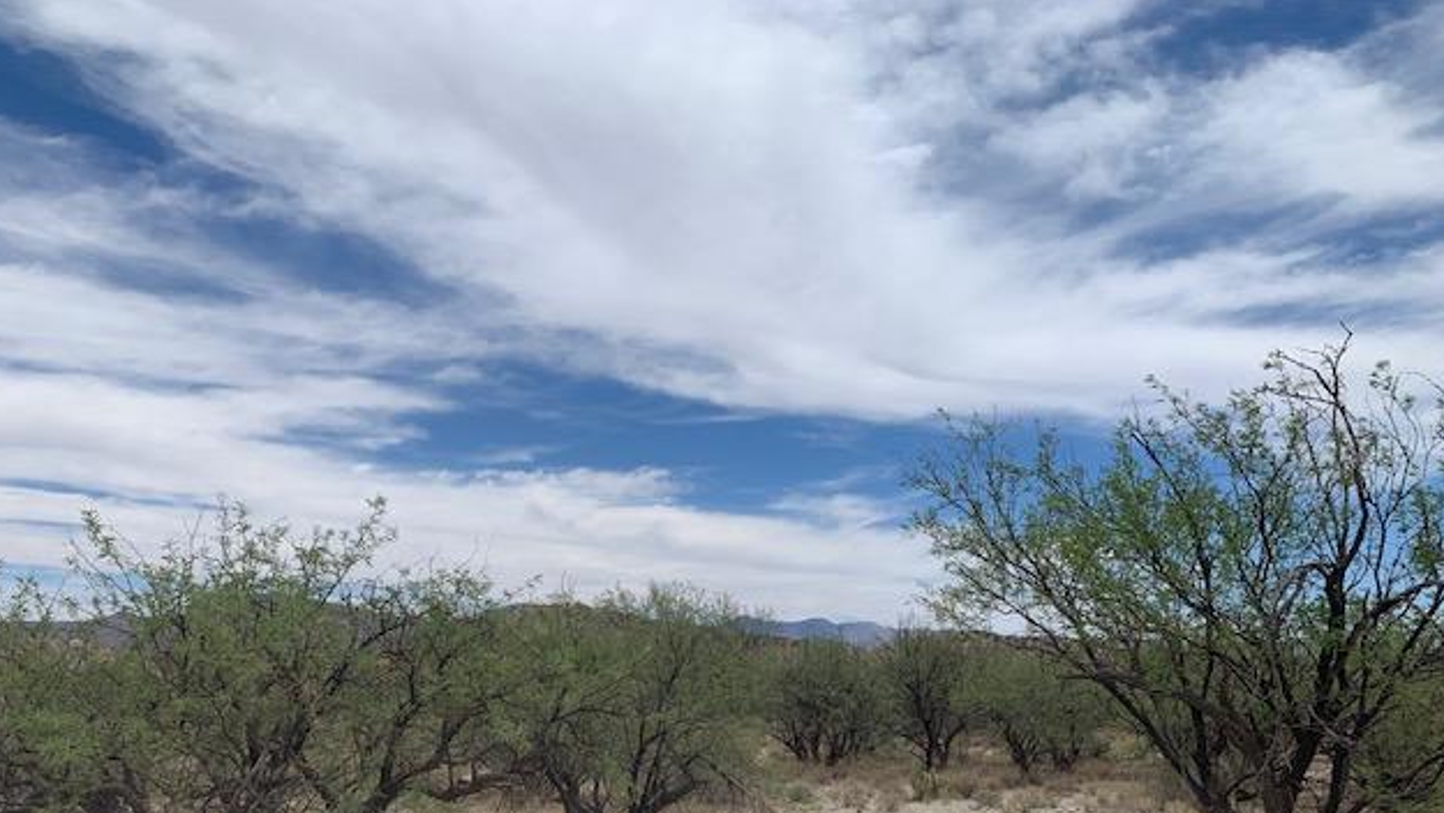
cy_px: 552
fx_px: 1111
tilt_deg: +8.8
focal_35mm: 29
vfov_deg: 39.7
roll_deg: -0.2
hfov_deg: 66.0
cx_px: 728
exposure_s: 1/4673
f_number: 1.8
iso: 25
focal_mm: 4.25
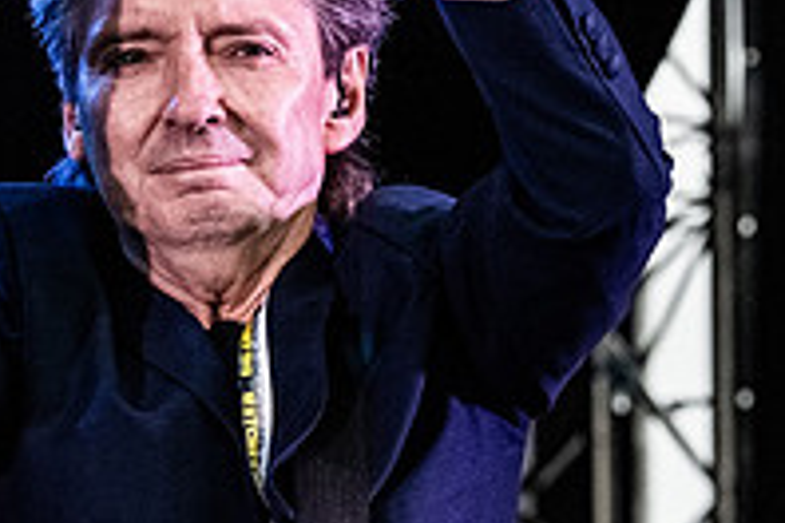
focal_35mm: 394
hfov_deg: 5.2
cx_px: 254
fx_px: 8591
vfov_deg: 3.5
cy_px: 353
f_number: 5.6
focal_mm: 116
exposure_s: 1/640
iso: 6400
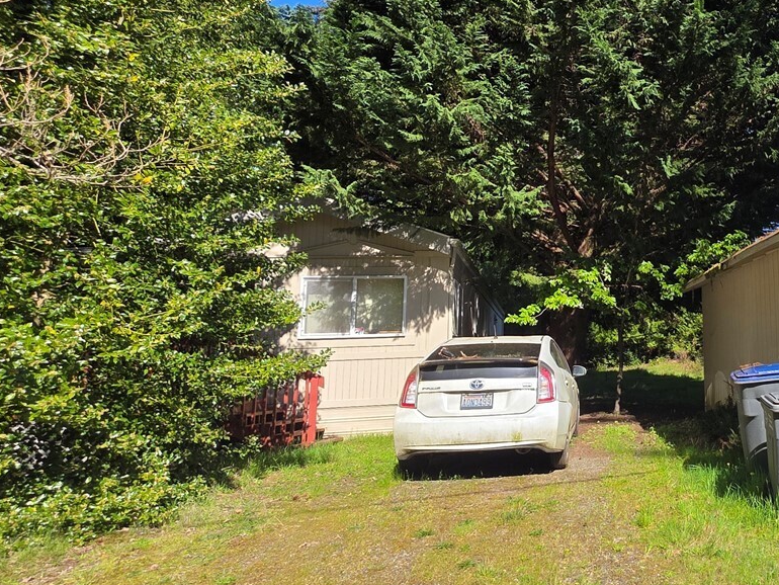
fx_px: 608
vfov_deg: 51.3
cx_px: 708
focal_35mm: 27
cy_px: 261
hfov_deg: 56.0
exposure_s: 1/1387
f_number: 1.9
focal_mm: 2.2
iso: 40
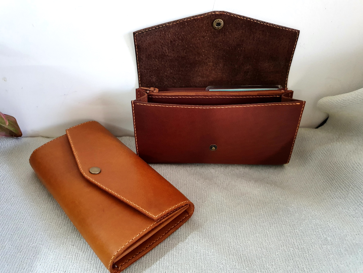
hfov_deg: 67.3
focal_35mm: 26
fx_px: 273
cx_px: 182
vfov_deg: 53.1
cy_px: 136
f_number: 1.5
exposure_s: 1/50
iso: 400
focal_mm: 4.32
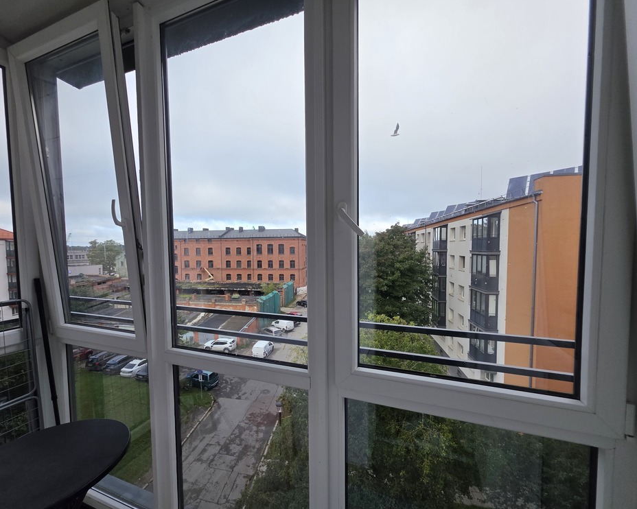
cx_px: 297
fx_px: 264
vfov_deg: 87.9
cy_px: 262
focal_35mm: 14
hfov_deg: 100.6
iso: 125
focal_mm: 2.2
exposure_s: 1/2000
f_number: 1.9
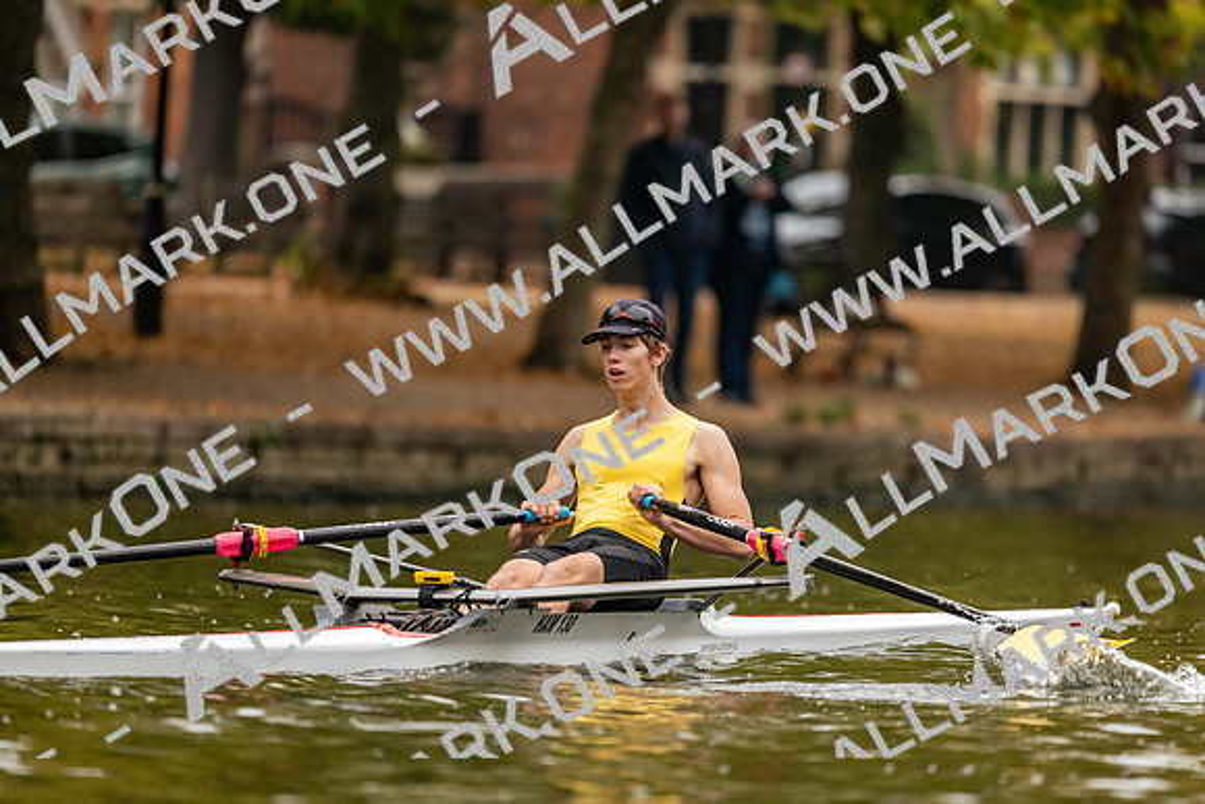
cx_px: 602
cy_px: 402
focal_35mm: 400
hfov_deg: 5.2
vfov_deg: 3.4
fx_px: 13391
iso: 2500
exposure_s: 1/2500
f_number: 4.5
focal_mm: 400
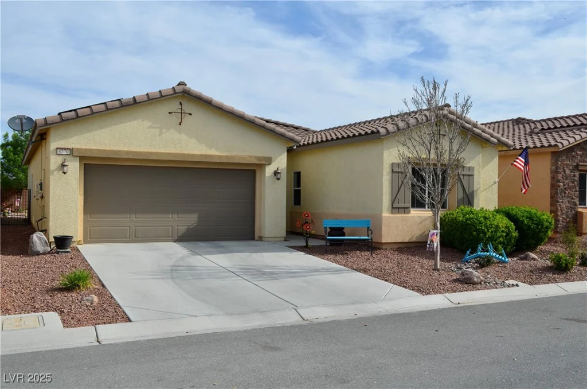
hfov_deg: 57.3
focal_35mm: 33
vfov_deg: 39.8
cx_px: 294
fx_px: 537
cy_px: 194
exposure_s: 1/250
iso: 100
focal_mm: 22
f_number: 8
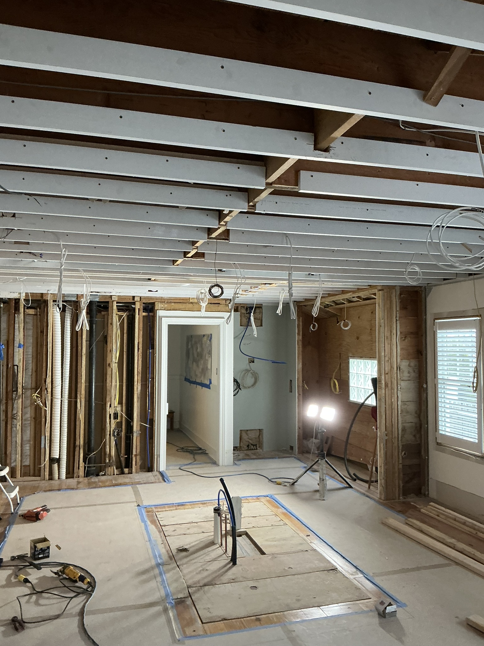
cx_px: 242
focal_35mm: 28
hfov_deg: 49.7
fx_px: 522
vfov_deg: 63.4
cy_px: 323
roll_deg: -0.3
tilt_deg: +3.2
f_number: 1.8
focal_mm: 3
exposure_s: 1/60
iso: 200
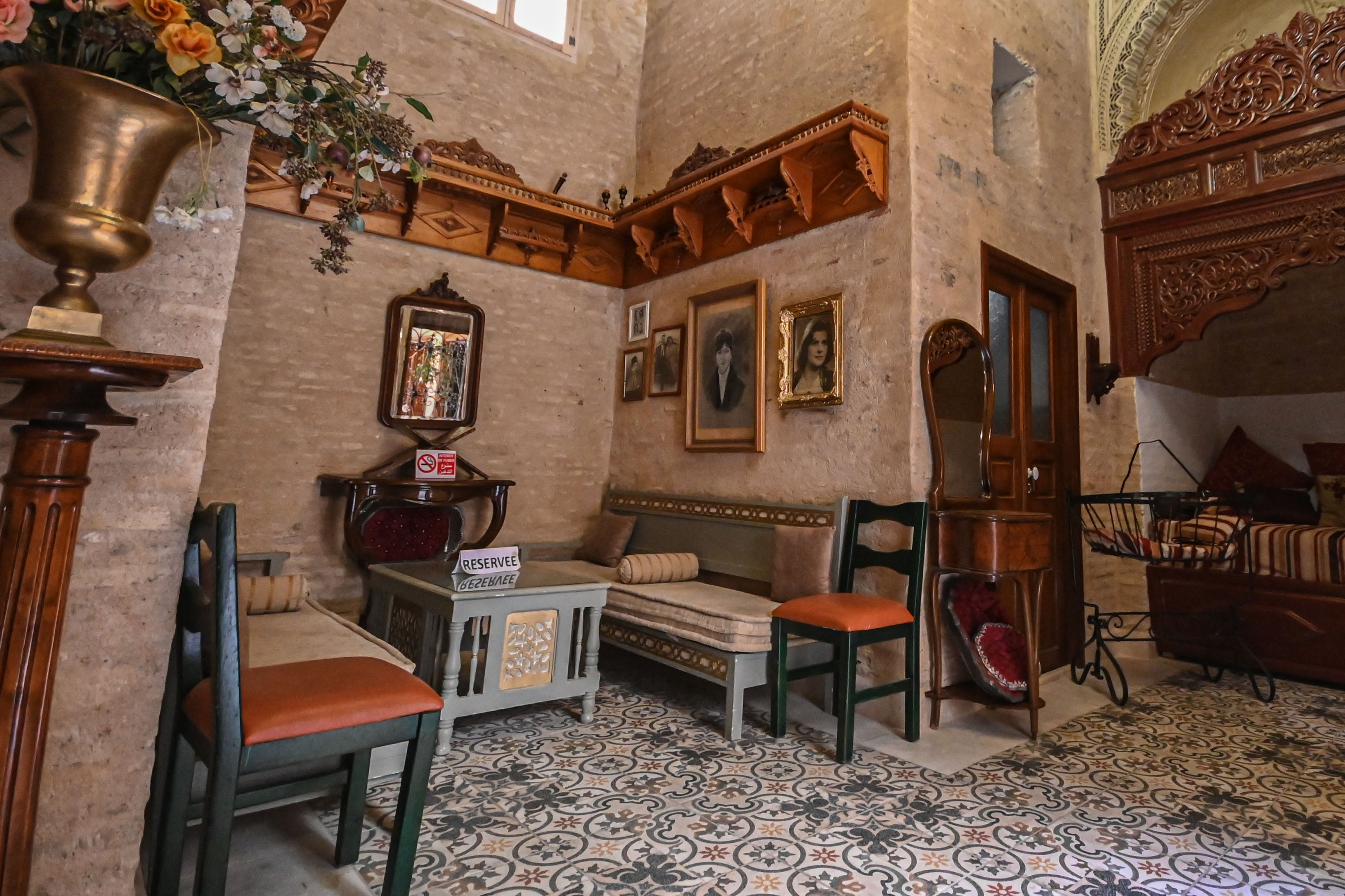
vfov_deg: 63.7
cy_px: 340
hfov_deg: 85.8
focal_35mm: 19
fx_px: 710
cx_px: 811
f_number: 4
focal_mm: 10
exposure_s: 1/60
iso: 4500
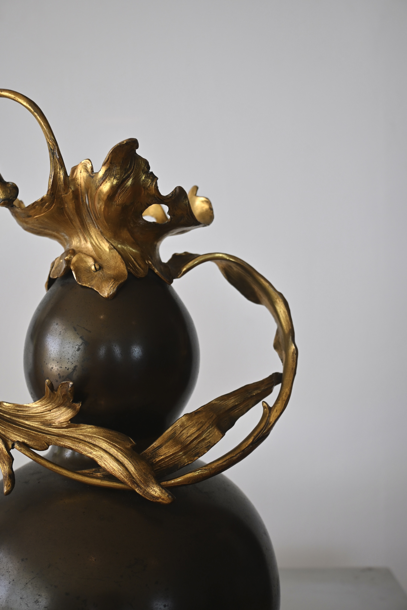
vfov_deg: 47.2
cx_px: 204
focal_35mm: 41
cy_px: 305
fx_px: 699
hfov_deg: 32.4
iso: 250
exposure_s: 1/250
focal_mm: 27.5
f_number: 4.5
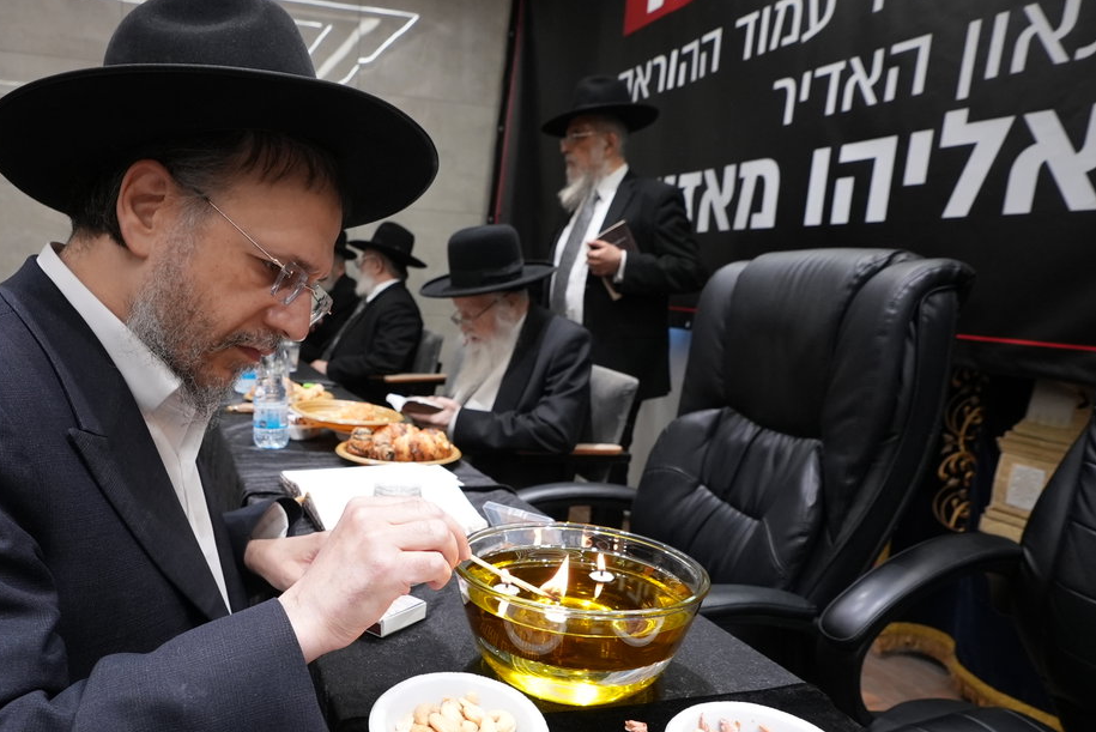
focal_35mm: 26
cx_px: 419
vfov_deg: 49.1
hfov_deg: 68.4
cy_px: 458
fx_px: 792
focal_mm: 17
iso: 3200
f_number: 5.6
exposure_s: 1/200
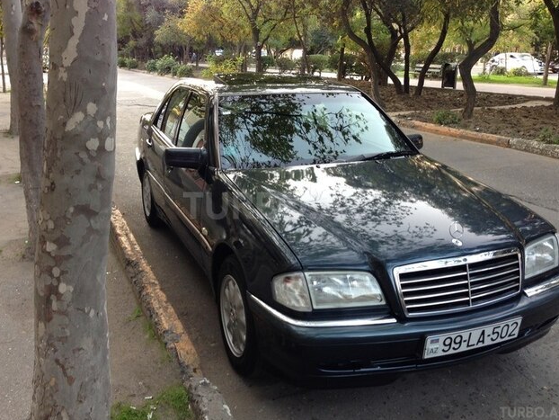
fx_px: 565
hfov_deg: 52.6
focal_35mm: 35
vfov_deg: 40.7
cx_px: 275
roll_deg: -0.7
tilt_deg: -16.2
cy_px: 206
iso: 64
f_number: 2.4
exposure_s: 1/60
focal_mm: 4.12
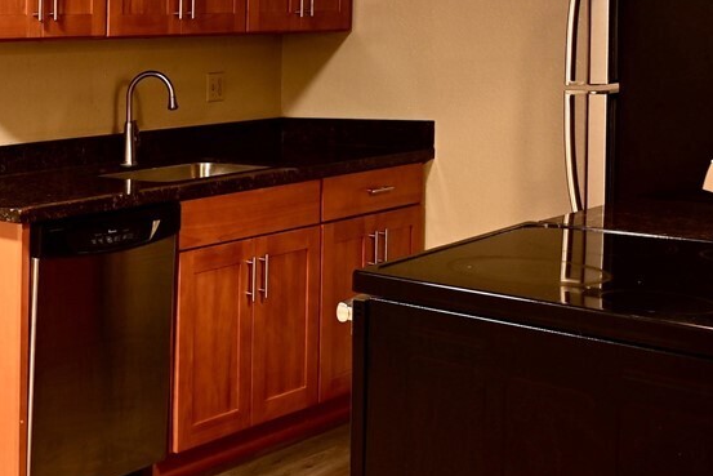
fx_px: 911
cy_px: 167
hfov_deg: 34.1
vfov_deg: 29.1
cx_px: -148
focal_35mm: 46
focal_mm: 15
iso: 100
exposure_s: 1/3
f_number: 4
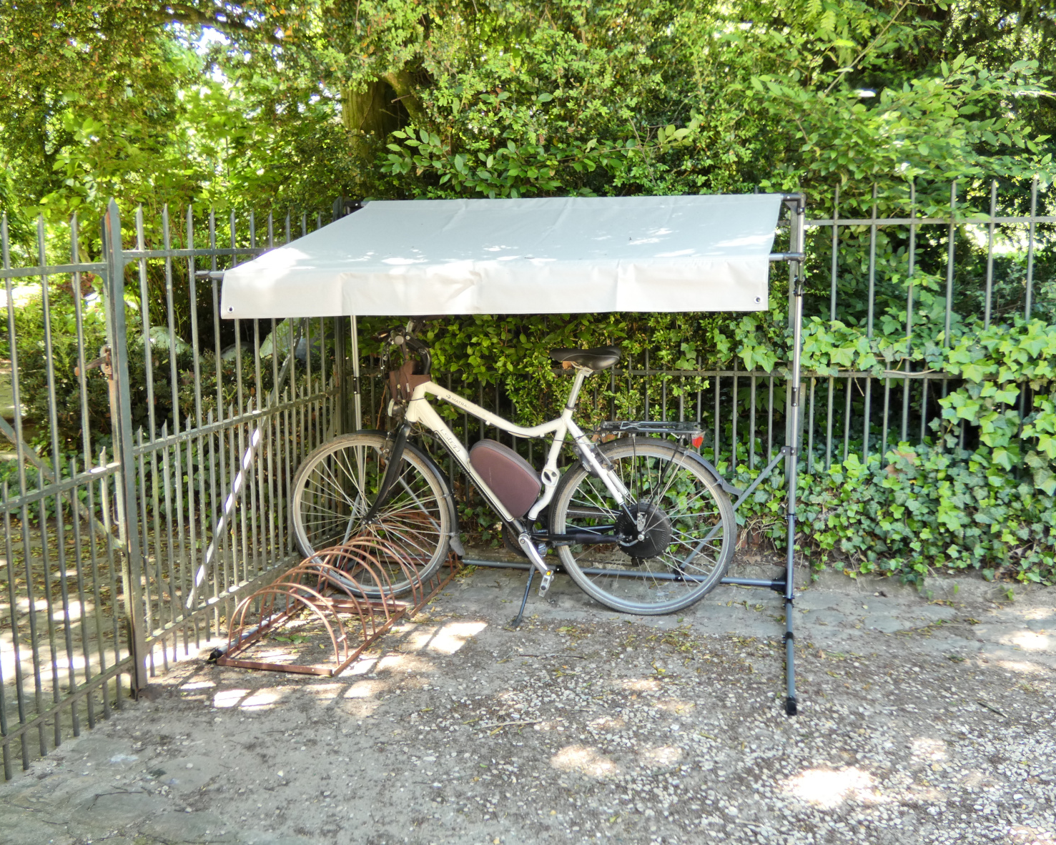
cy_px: 418
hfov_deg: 49.0
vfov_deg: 40.1
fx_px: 1157
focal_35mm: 37
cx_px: 495
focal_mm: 6.2
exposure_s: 1/25
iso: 320
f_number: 3.4
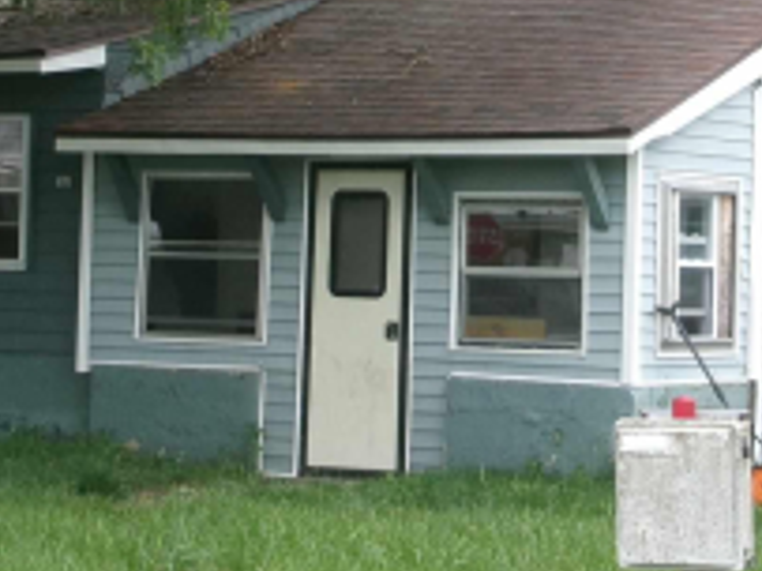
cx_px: 479
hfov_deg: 14.0
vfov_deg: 10.5
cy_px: 53
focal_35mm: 141
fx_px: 3102
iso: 100
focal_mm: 7.8
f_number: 4.7
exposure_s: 1/140
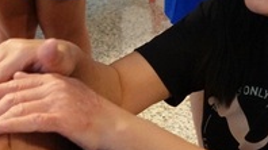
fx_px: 632
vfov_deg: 13.6
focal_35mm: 89
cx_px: 112
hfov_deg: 23.9
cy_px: 61
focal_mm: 9.4
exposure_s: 1/160
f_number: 1.8
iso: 5000
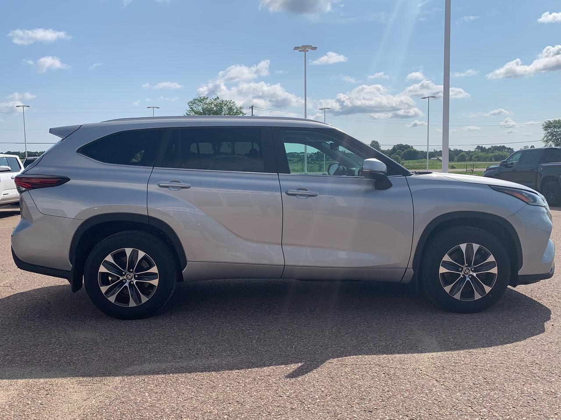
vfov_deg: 53.1
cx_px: 280
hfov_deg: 67.3
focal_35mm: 26
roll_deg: +0.5
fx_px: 421
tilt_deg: -8.4
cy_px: 210
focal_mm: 4.25
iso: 25
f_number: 1.8
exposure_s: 1/4464
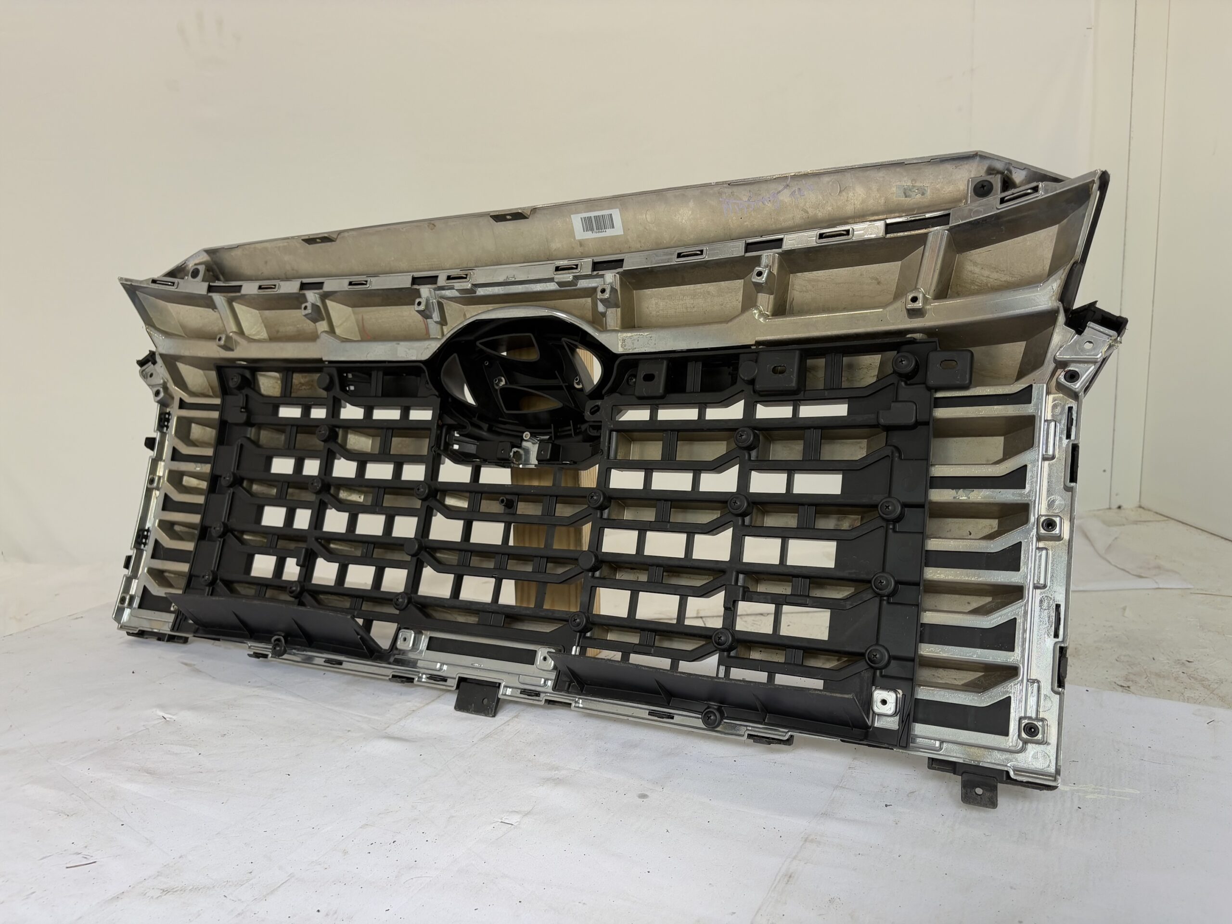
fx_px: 925
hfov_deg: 67.3
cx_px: 616
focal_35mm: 26
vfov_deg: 53.1
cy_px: 462
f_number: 1.6
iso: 50
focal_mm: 5.96
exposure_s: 1/121
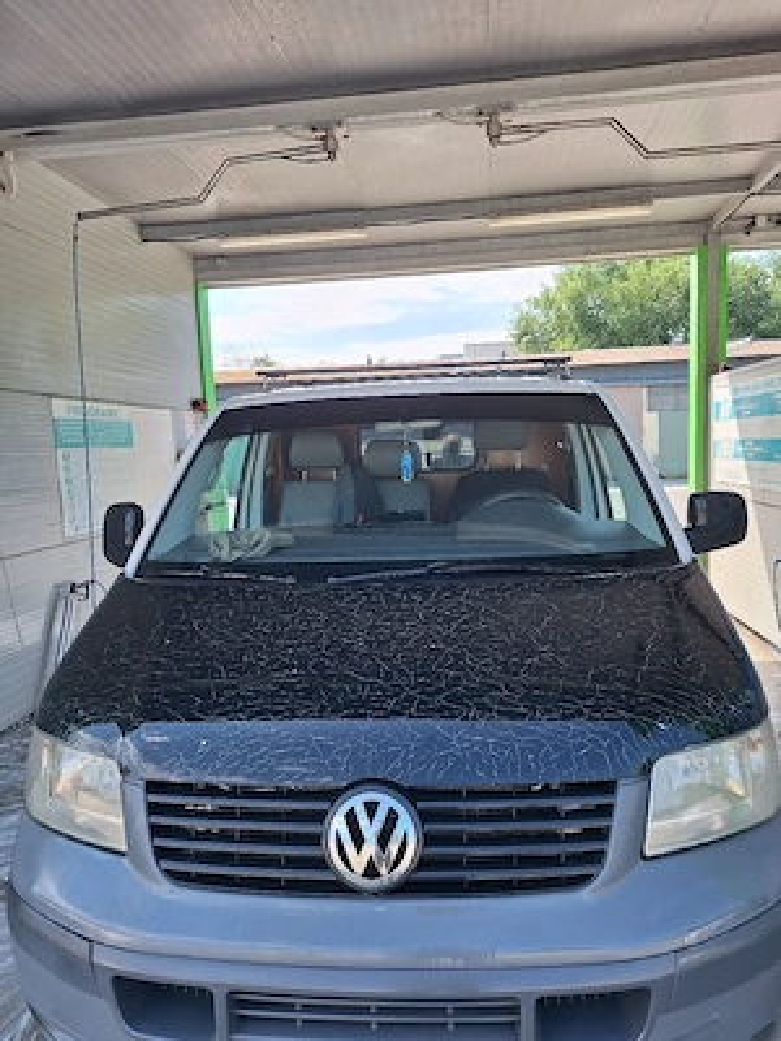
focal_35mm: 23
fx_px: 692
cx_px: 390
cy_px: 520
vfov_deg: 73.9
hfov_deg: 58.9
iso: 40
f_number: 1.8
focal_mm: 5.54
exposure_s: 1/588
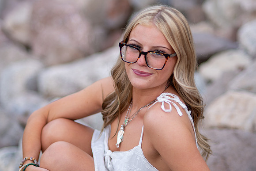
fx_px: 907
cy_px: 86
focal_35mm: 128
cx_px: 128
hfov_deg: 16.1
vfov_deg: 10.8
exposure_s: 1/1000
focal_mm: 85
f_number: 1.8
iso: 200
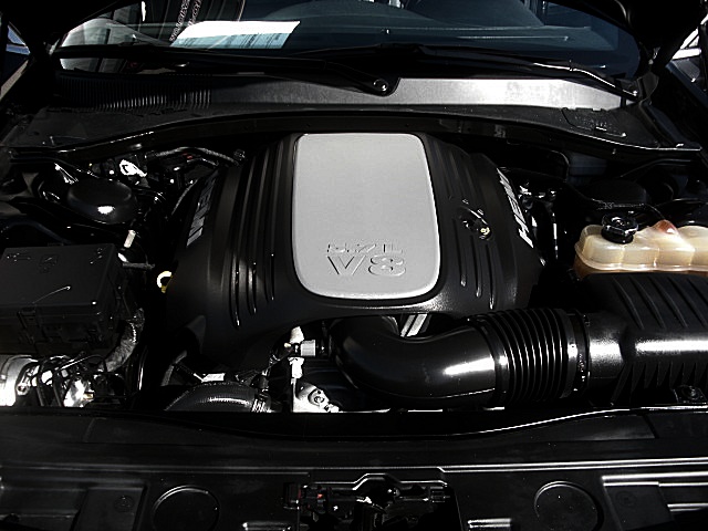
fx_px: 736
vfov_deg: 39.7
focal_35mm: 36
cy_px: 266
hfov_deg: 51.4
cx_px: 354
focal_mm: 6.3
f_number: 2.8
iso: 50
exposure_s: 1/200
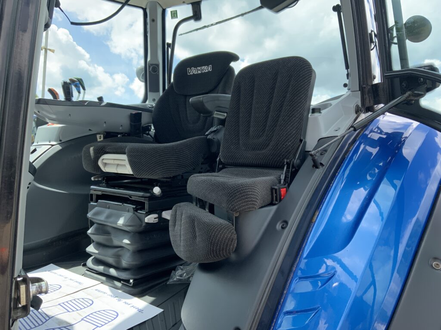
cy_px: 165
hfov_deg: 61.7
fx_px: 369
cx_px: 220
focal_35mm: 29
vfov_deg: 48.2
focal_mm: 3
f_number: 1.8
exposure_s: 1/473
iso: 16
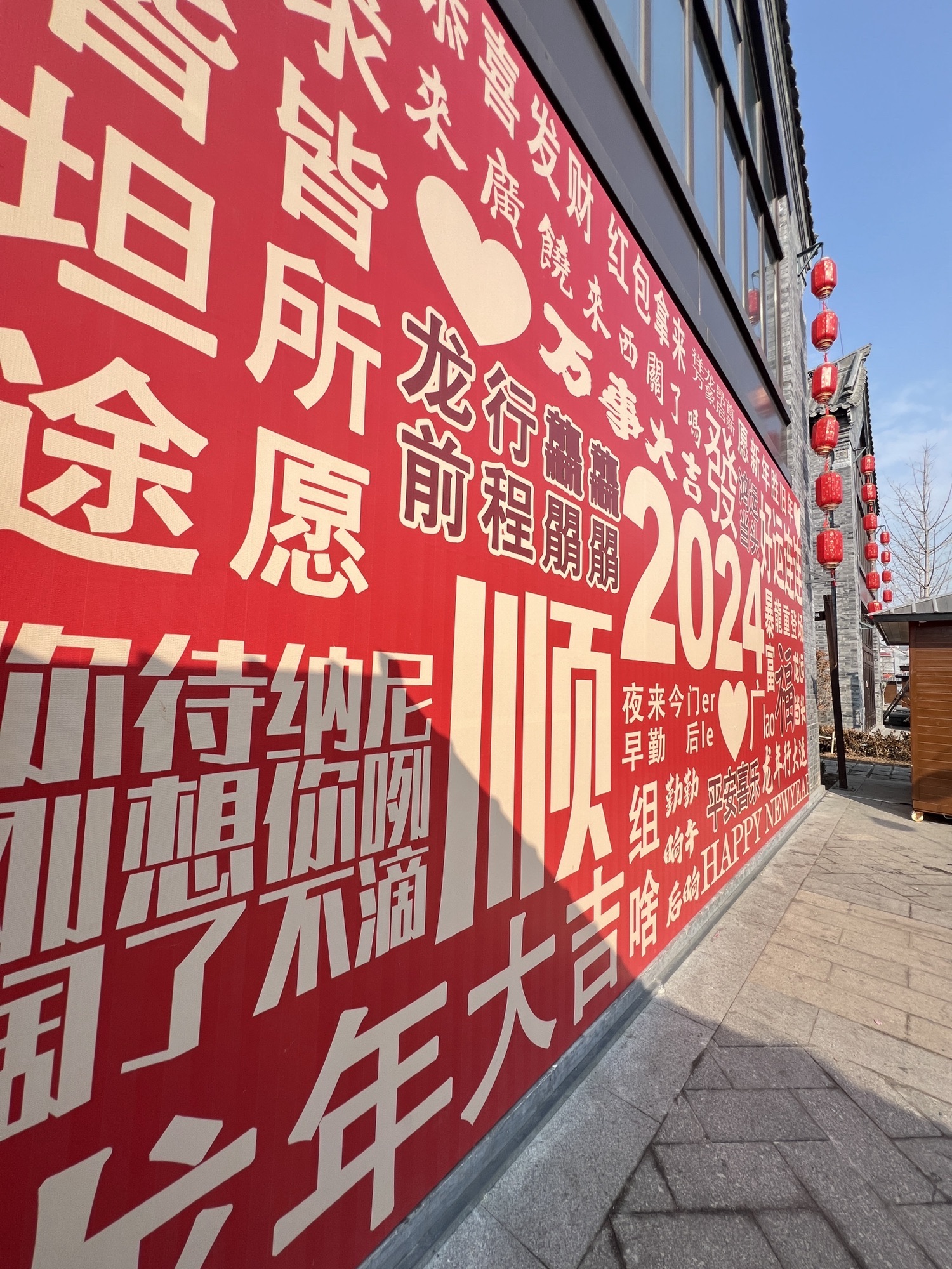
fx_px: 477
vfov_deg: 106.2
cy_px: 634
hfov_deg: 89.9
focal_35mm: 13
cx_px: 476
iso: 32
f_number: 1.8
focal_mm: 1.57
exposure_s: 1/834
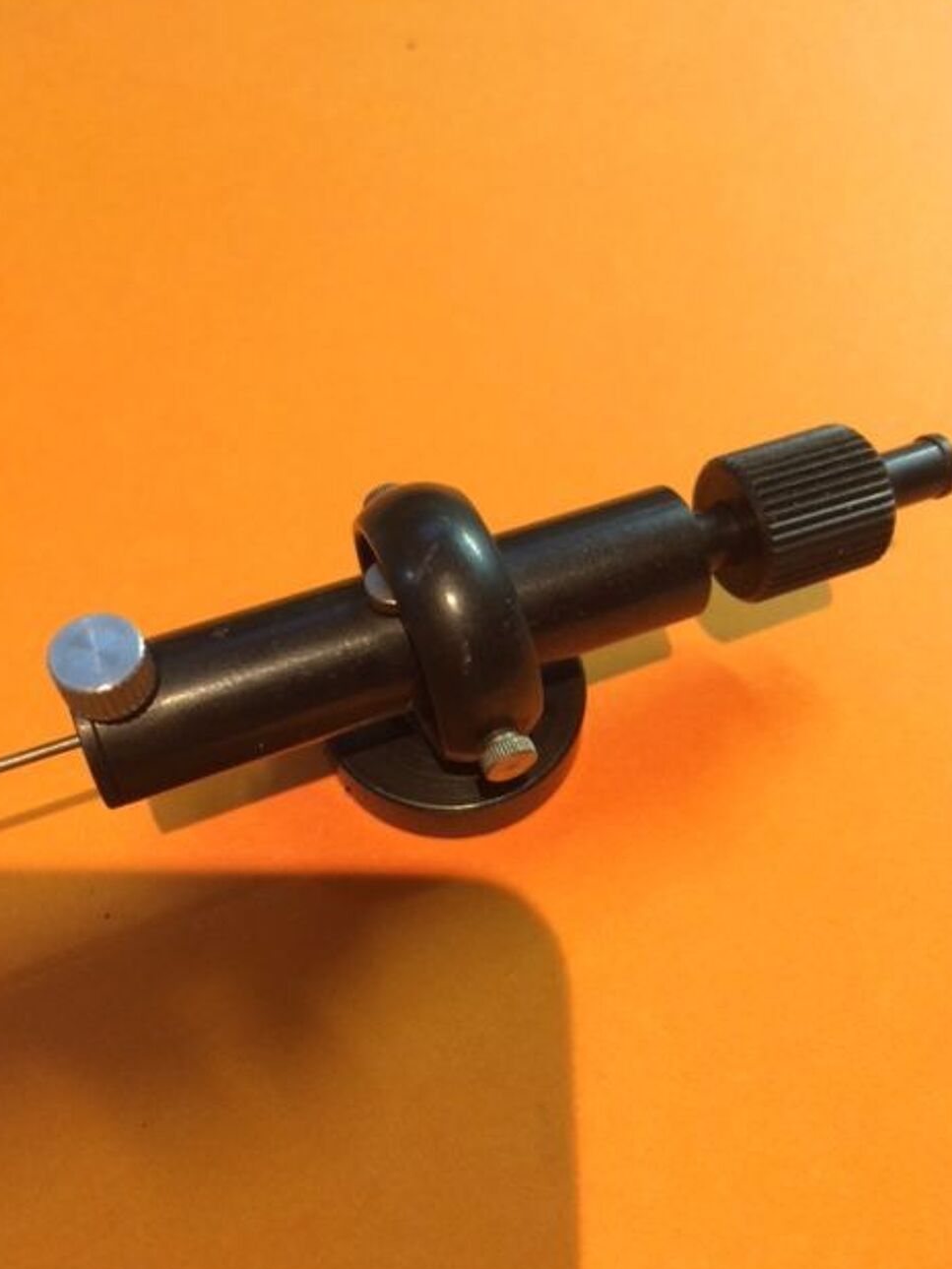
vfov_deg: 60.0
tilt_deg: -60.4
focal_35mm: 30
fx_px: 1100
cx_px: 484
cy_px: 645
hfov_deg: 46.8
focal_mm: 4.15
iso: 200
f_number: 2.2
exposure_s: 1/33
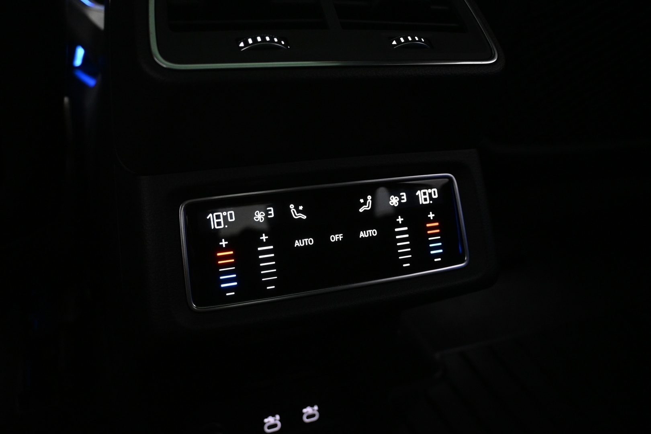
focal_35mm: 33
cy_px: 217
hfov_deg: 57.2
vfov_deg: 40.0
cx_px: 326
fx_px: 597
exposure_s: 1/20
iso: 1600
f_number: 4
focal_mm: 22
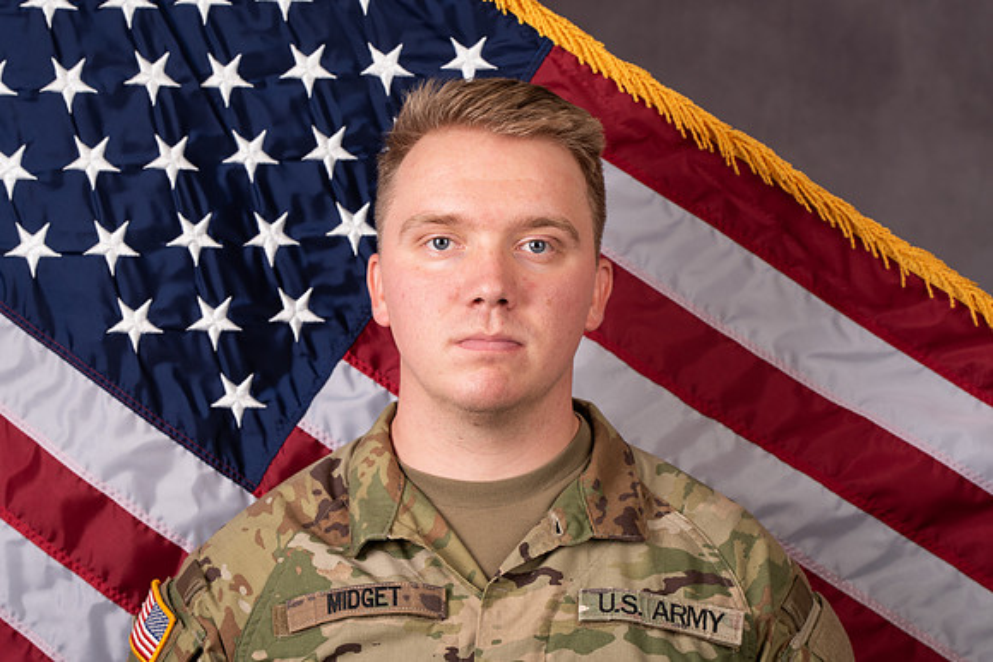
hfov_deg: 15.6
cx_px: 457
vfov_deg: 10.5
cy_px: 330
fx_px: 3614
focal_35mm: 131
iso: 100
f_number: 6.3
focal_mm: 102
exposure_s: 1/160
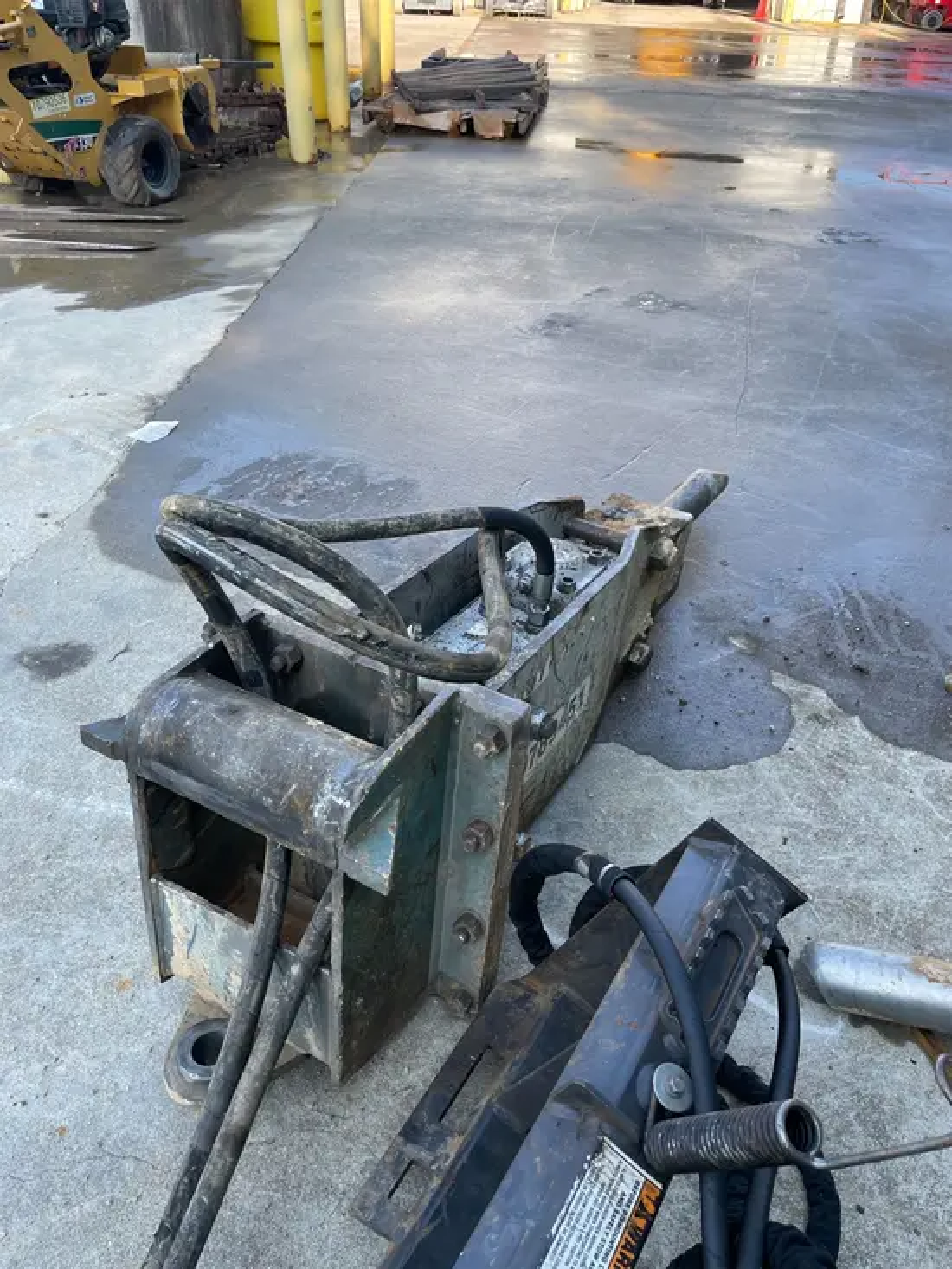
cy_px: 634
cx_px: 476
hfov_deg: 53.1
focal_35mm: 26
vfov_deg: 67.3
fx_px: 953
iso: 32
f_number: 1.6
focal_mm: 4.2
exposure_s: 1/498
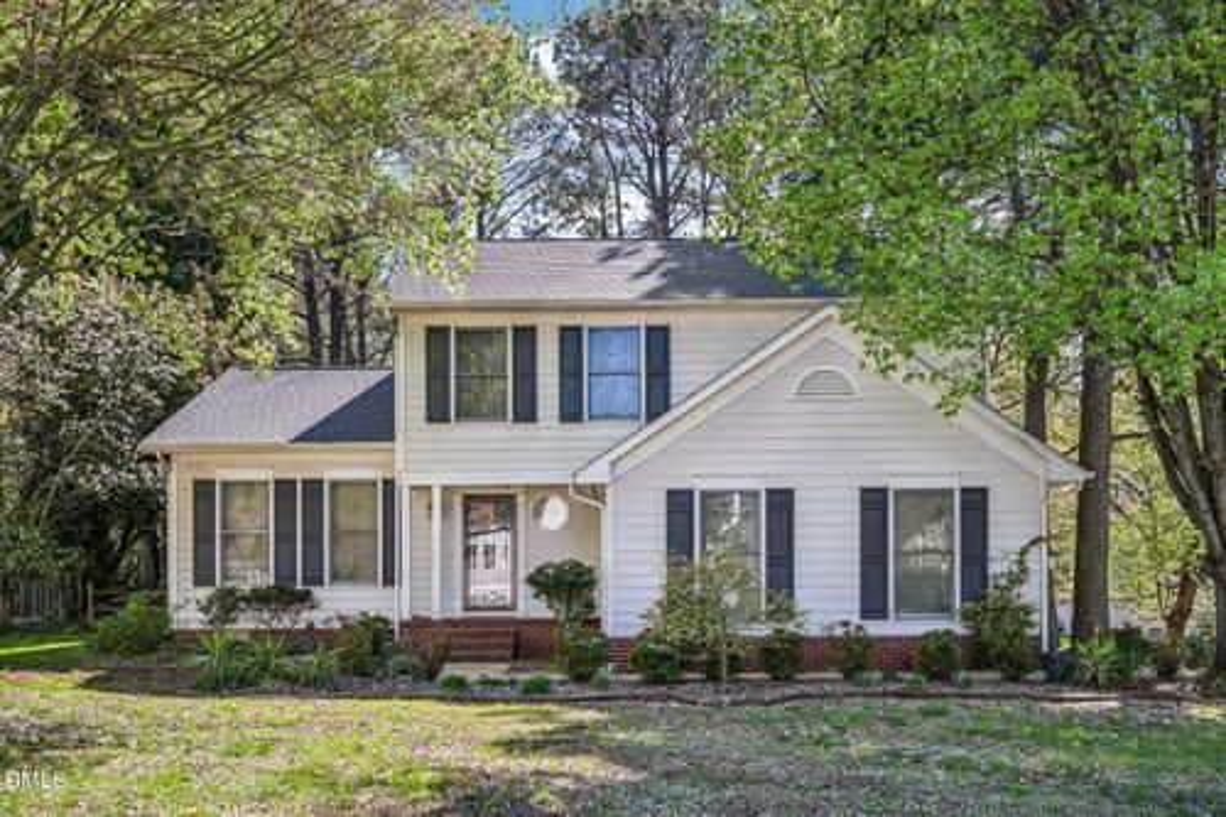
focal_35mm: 30
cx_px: 613
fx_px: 1021
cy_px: 408
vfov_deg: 43.6
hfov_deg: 61.9
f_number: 8
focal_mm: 30
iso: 100
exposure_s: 1/80
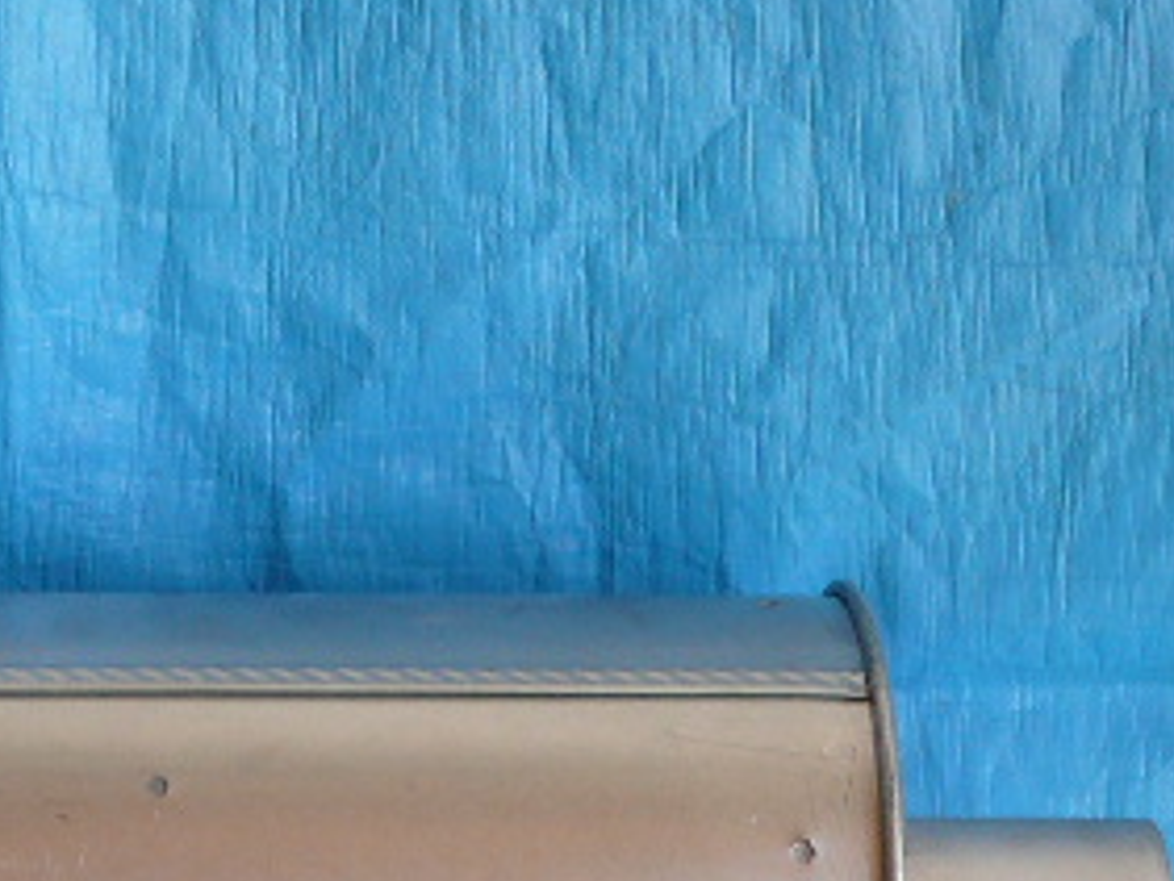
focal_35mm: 157
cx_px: -113
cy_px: 781
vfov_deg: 9.4
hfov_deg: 12.4
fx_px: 5327
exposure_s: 1/60
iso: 100
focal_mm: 8.2
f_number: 3.5
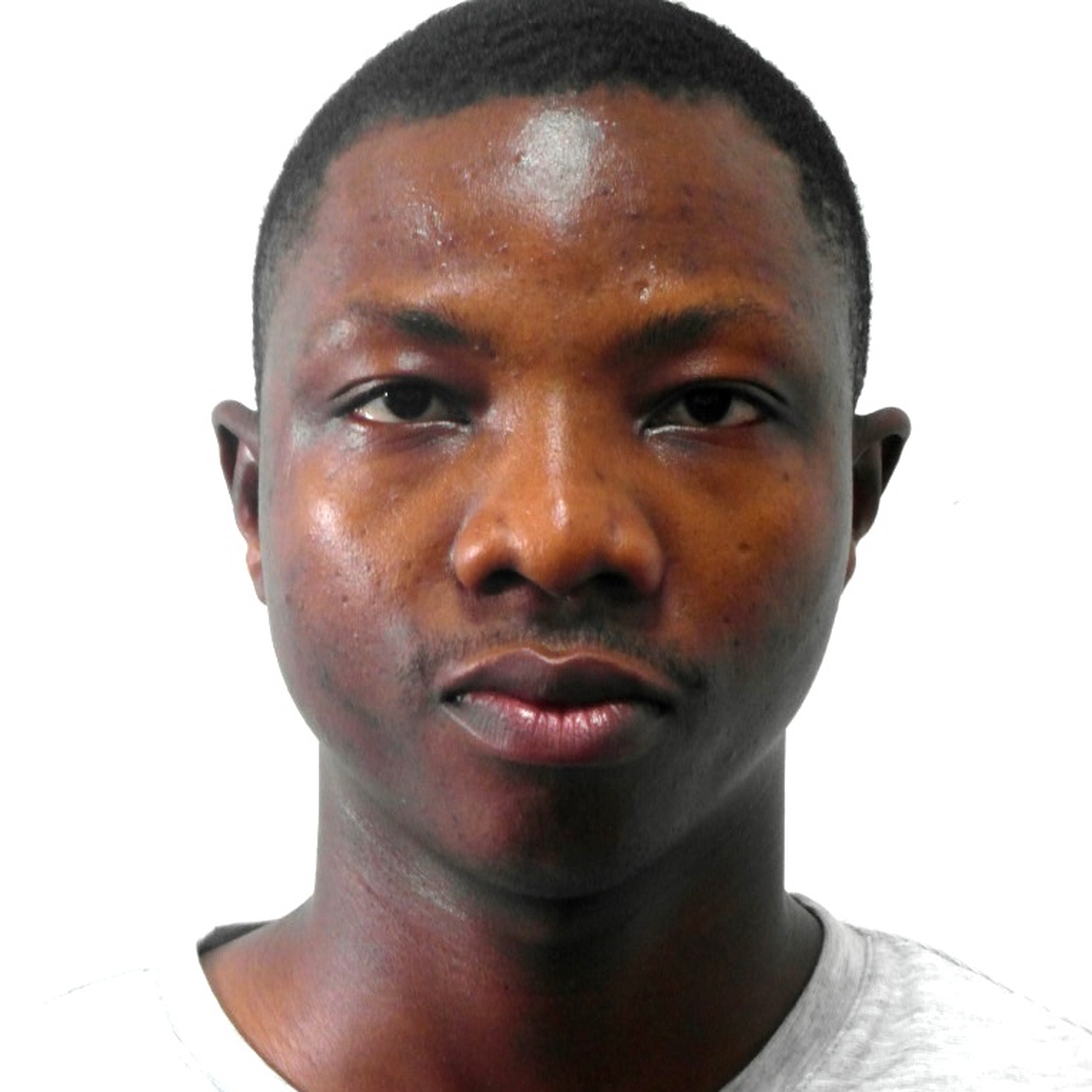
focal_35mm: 135
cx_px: 545
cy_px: 549
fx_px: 4818
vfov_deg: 12.9
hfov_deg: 12.9
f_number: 4
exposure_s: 1/45
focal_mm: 20.3
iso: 400
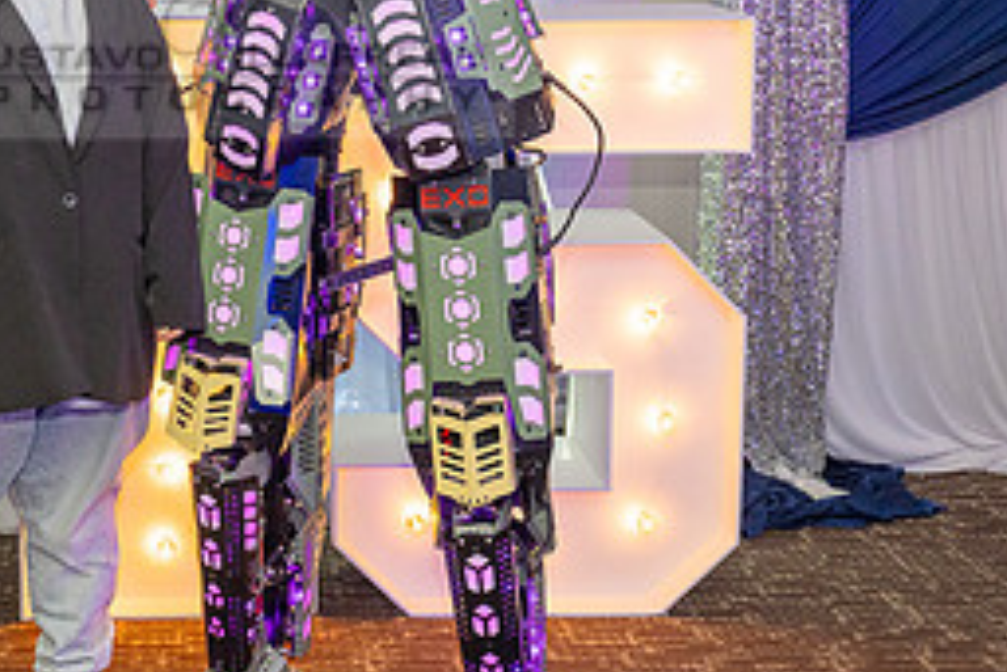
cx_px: 181
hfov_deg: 32.8
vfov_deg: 22.4
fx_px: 1651
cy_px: 45
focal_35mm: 59
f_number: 4.5
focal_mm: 26
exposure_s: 1/200
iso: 1250
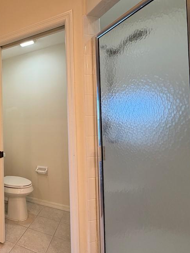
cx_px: 13
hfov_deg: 52.4
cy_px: 124
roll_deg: +1.4
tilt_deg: +0.5
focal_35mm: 22
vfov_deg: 76.4
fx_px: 161
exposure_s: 1/60
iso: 160
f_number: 2.2
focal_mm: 2.22
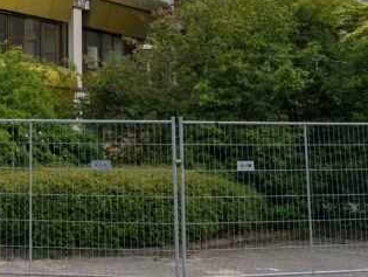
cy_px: -39
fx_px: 830
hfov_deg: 24.0
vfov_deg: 18.1
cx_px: 13
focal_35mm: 78
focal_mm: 6.9
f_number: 1.68
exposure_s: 1/593
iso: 21
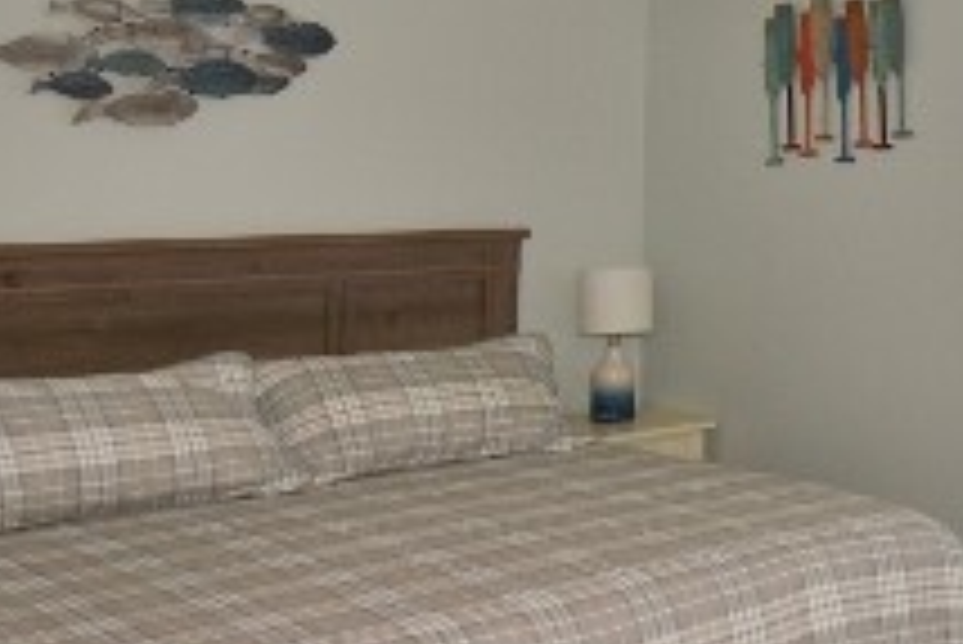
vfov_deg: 23.8
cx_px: 1184
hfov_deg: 29.9
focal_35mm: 56
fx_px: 1499
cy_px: 110
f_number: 3.5
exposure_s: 1/200
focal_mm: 10
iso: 100
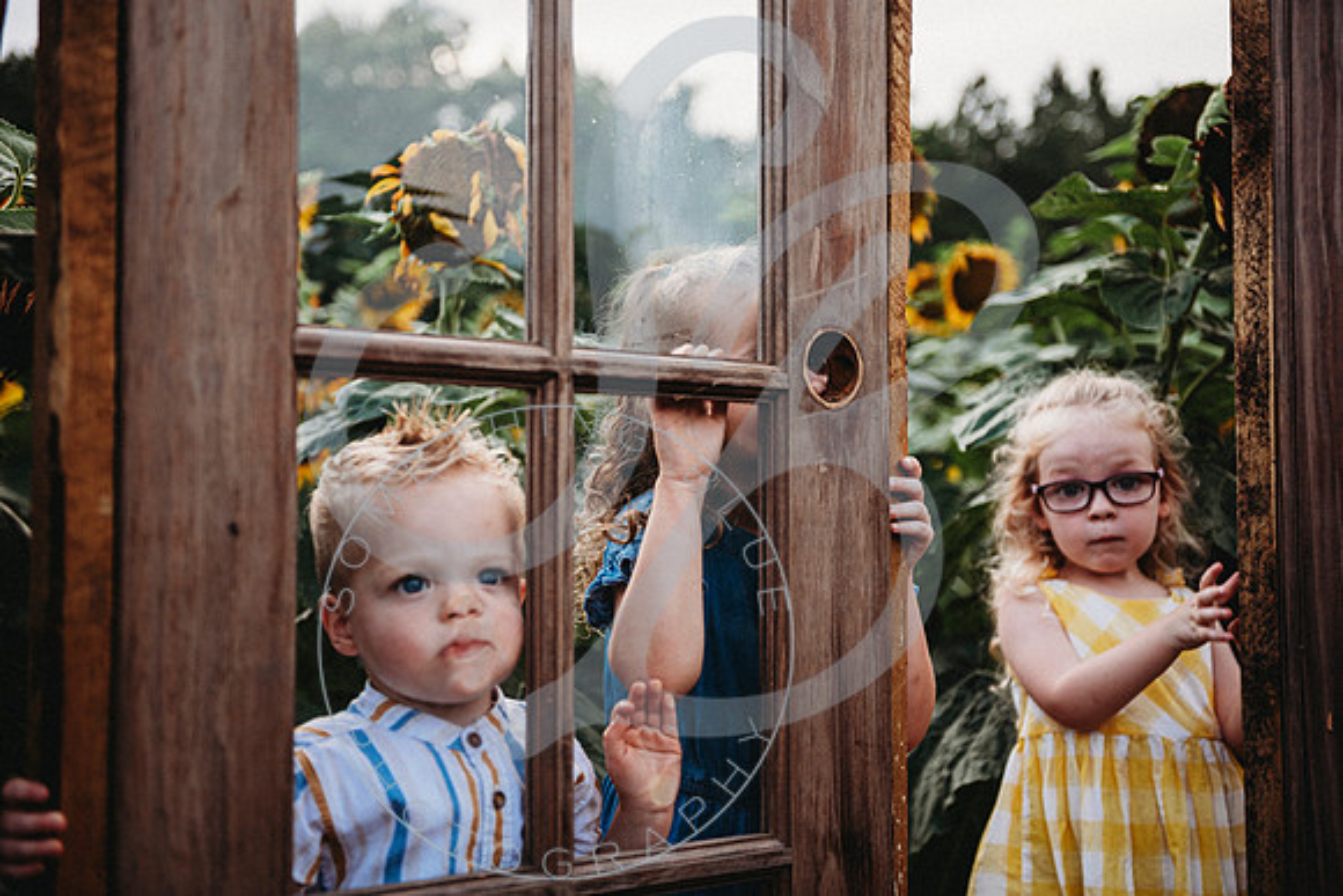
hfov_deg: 38.9
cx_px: 679
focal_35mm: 51
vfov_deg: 26.5
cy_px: 448
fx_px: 1901
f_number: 2.8
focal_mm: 50
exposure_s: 1/250
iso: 100
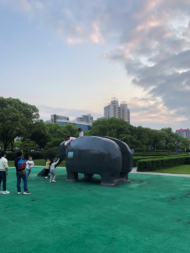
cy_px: 126
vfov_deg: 63.4
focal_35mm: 28
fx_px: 205
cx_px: 95
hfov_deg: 49.7
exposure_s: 1/120
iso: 32
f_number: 1.8
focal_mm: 4
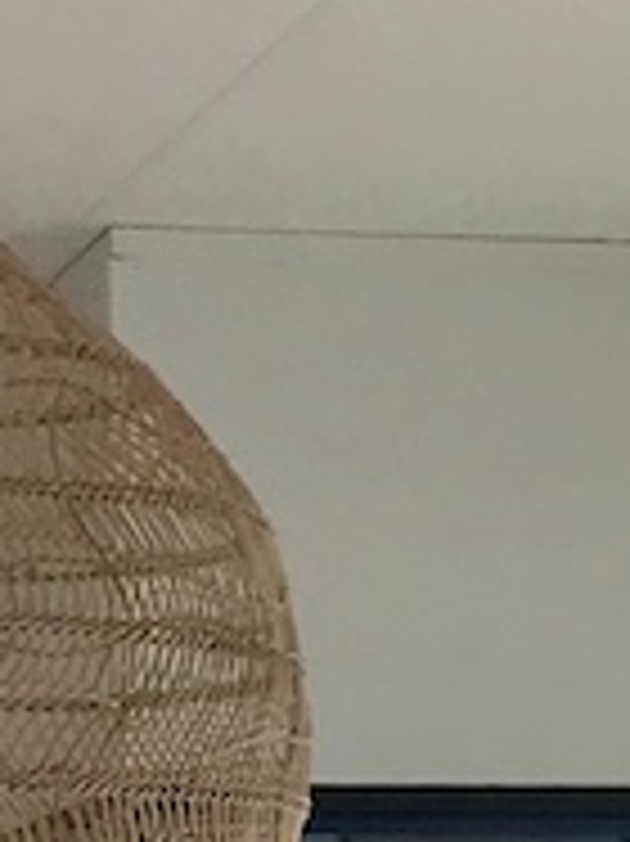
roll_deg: +0.8
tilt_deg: -8.6
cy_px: 2335
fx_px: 5345
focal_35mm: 220
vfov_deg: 8.0
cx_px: 526
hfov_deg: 6.7
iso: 20
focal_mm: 3.99
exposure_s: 1/101
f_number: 1.8
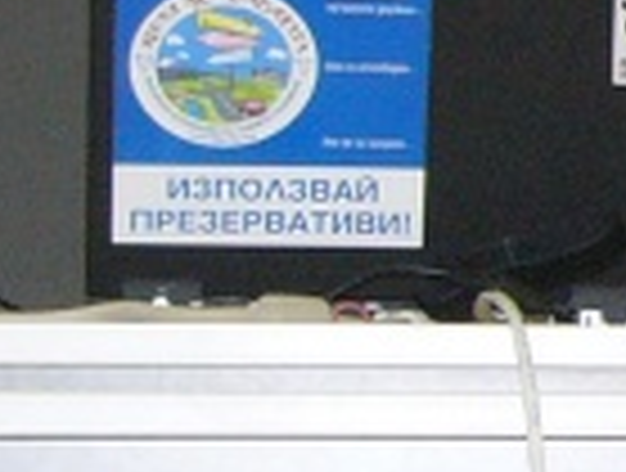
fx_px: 5512
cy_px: -27
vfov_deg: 4.9
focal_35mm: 304
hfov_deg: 6.1
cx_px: 1693
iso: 200
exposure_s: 1/80
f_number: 2.8
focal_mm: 8.8
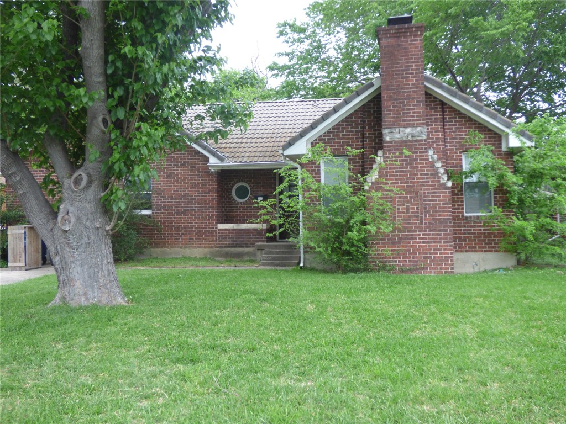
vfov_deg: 42.9
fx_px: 540
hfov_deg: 55.4
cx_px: 283
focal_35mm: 33
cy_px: 212
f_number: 3.4
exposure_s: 1/60
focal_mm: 5.97
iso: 320
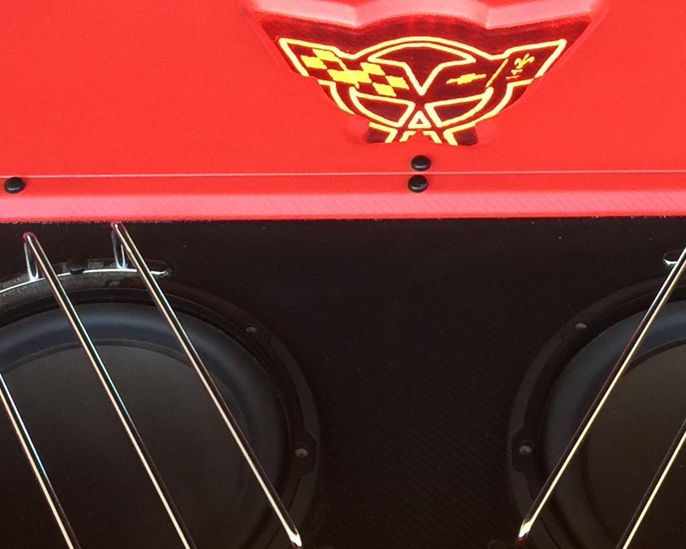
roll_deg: +0.1
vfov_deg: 17.2
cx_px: 472
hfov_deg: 21.9
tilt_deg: -36.5
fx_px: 1767
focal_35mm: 87
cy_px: -19
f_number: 2.2
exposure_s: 1/15
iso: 32
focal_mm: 4.15
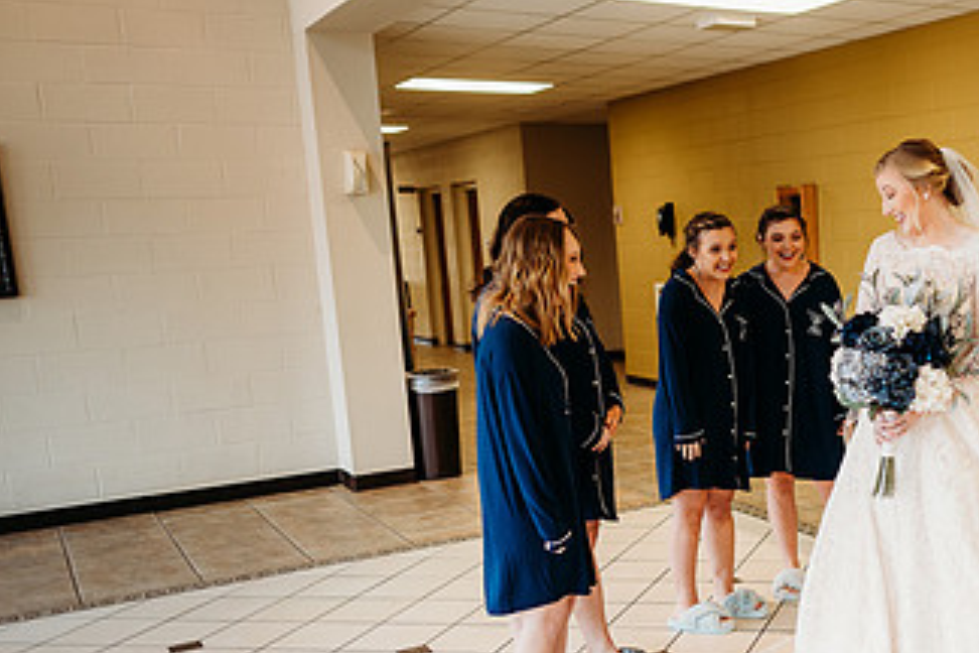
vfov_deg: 31.0
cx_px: 864
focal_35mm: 43
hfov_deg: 42.1
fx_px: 1169
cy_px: 425
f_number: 1.8
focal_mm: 24
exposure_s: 1/160
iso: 400
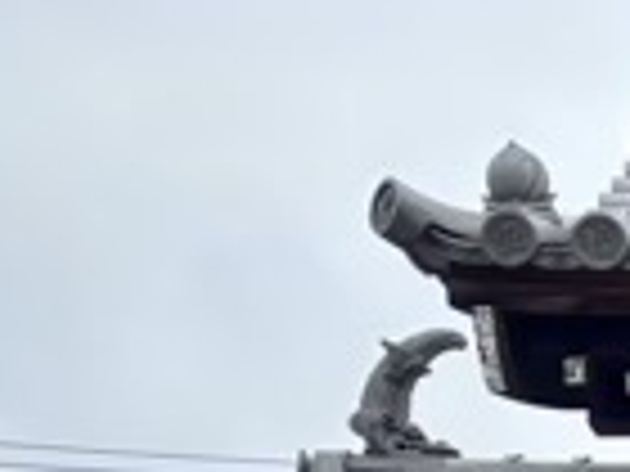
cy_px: 978
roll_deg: -1.0
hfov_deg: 13.2
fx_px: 2366
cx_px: 1238
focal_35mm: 130
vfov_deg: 10.4
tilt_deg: +15.0
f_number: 1.6
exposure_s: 1/2451
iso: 50
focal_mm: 5.96
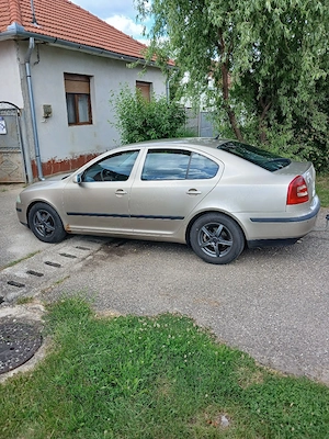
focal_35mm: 27
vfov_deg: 65.3
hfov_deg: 51.4
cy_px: 220
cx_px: 164
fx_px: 342
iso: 20
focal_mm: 3.98
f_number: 1.8
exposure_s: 1/217
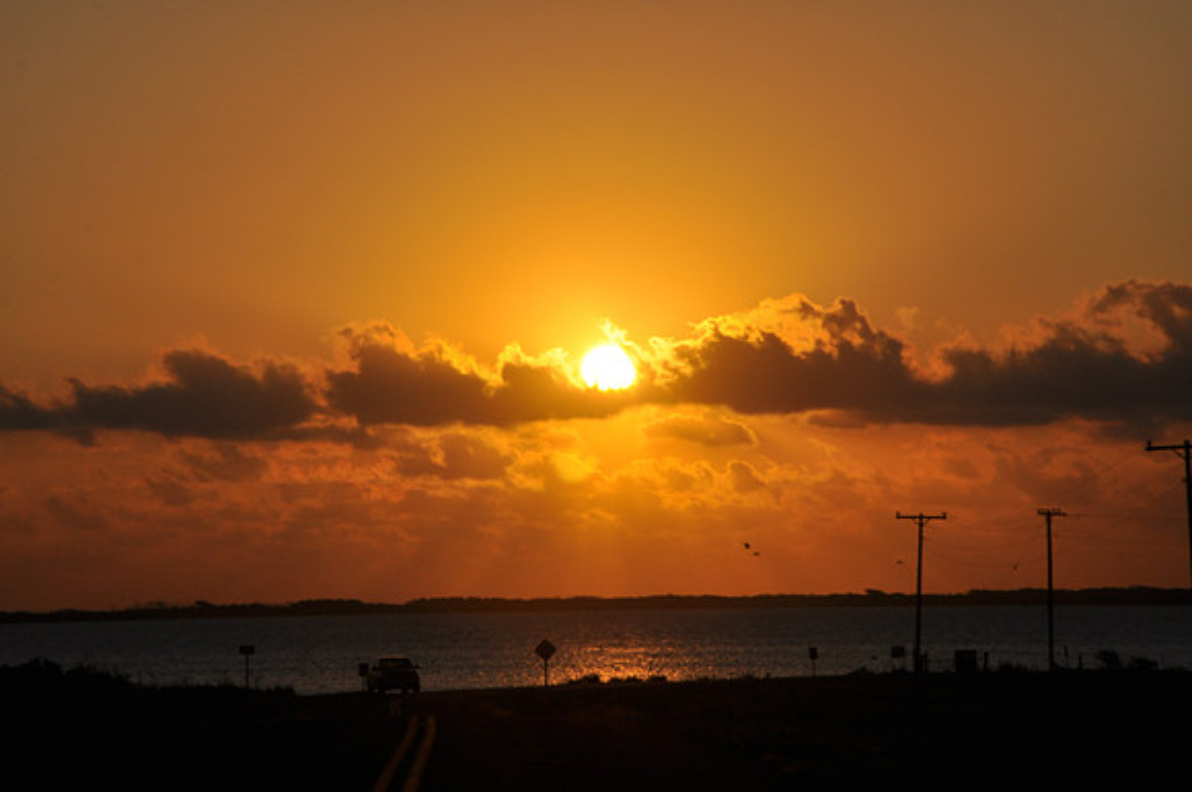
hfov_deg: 13.1
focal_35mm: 158
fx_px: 5208
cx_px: 596
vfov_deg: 8.7
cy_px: 396
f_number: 14
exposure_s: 1/800
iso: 200
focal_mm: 105
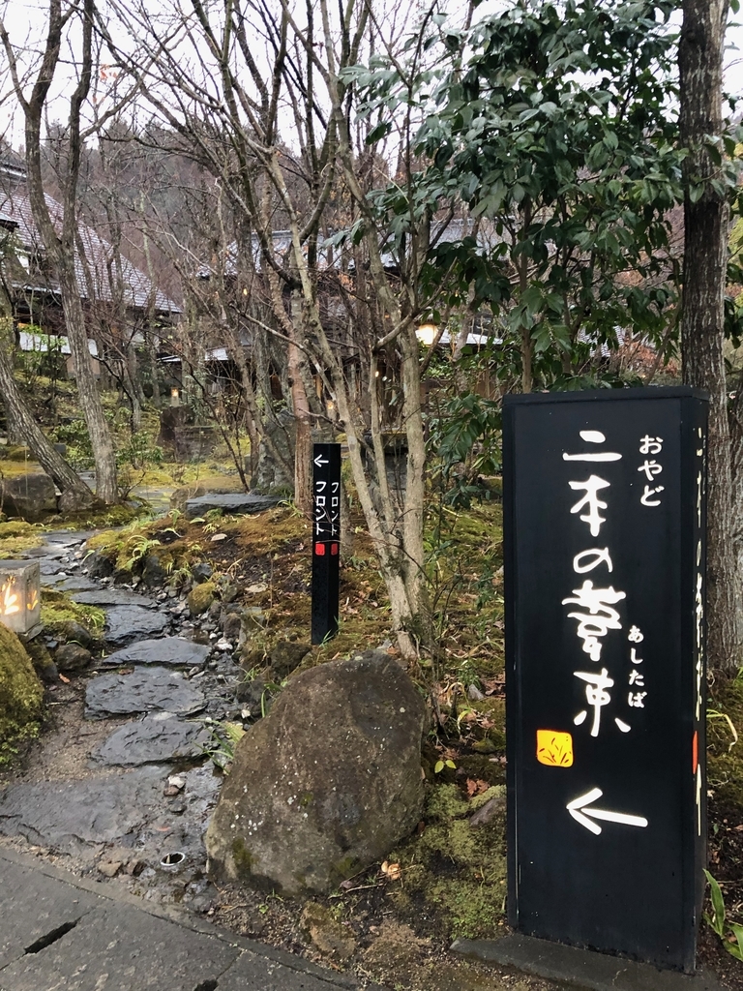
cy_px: 496
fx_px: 801
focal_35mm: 28
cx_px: 372
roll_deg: +2.7
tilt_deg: -6.6
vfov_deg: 63.4
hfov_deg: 49.7
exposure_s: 1/13
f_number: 1.8
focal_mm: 4
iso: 100
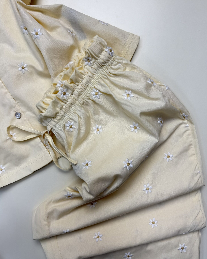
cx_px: 104
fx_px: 199
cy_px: 137
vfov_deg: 66.0
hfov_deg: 54.9
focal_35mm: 26
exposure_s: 1/459
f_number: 1.78
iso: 80
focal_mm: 6.76
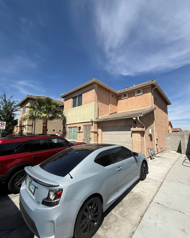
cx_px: 95
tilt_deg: +8.1
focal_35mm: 15
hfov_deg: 84.0
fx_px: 105
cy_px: 124
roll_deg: -1.7
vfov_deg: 96.7
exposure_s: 1/2611
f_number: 2.2
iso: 50
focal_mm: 2.22
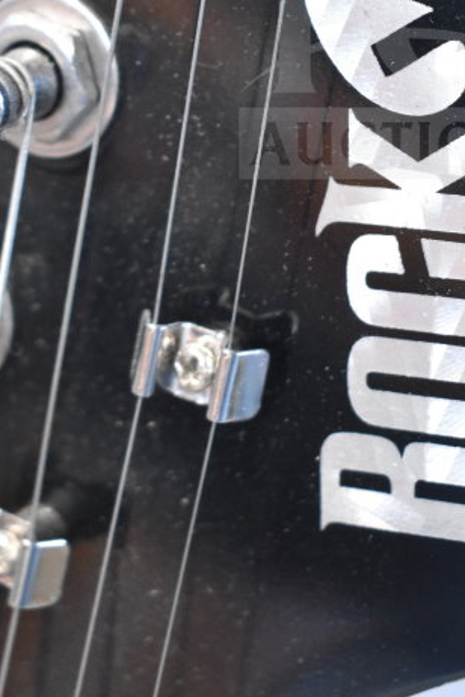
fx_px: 1957
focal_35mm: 101
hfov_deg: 13.4
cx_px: 408
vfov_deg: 19.8
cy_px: 60
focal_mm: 34
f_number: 4.5
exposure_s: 1/50
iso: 2200
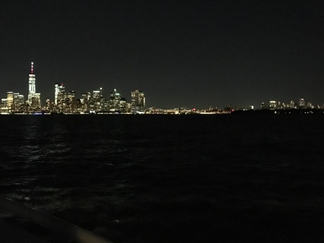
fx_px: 328
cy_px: 103
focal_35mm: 35
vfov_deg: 40.6
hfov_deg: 52.4
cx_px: 138
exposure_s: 1/15
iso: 2000
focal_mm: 4.15
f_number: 2.2
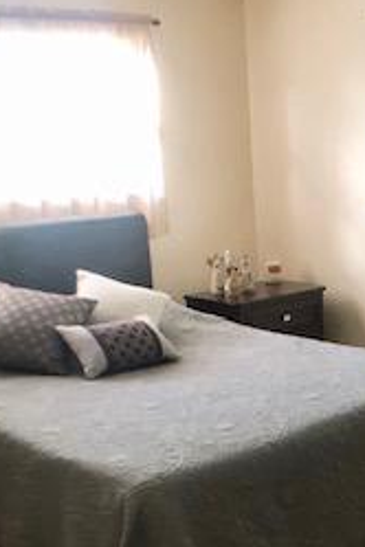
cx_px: 288
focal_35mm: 75
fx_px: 1141
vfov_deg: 26.7
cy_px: 409
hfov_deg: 18.0
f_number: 1.8
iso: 100
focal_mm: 3.99
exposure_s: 1/11
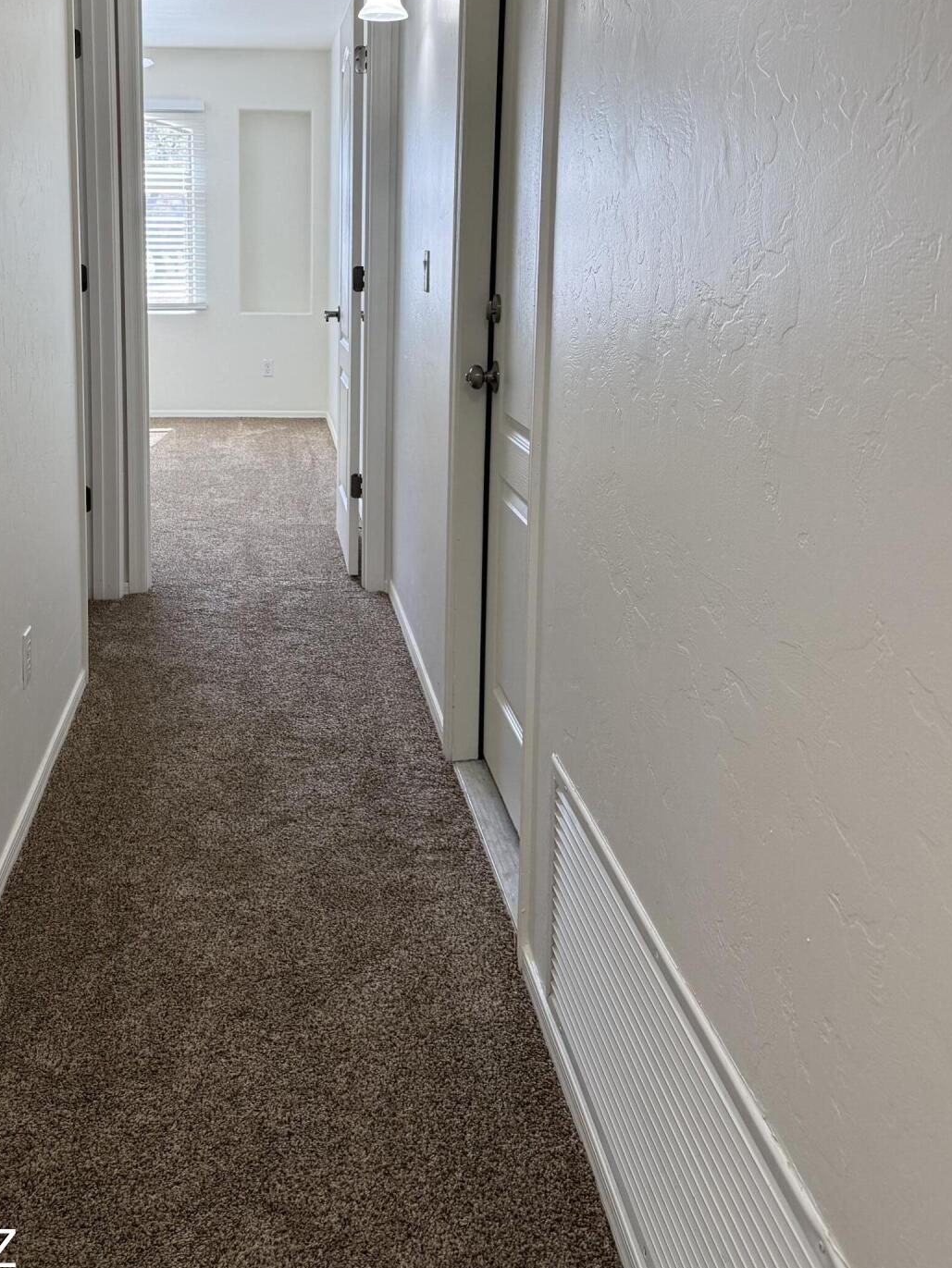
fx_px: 1283
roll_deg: -0.8
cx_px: 332
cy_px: 409
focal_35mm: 35
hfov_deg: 40.3
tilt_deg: -6.7
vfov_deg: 51.5
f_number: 1.78
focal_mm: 6.76
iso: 200
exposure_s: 1/153
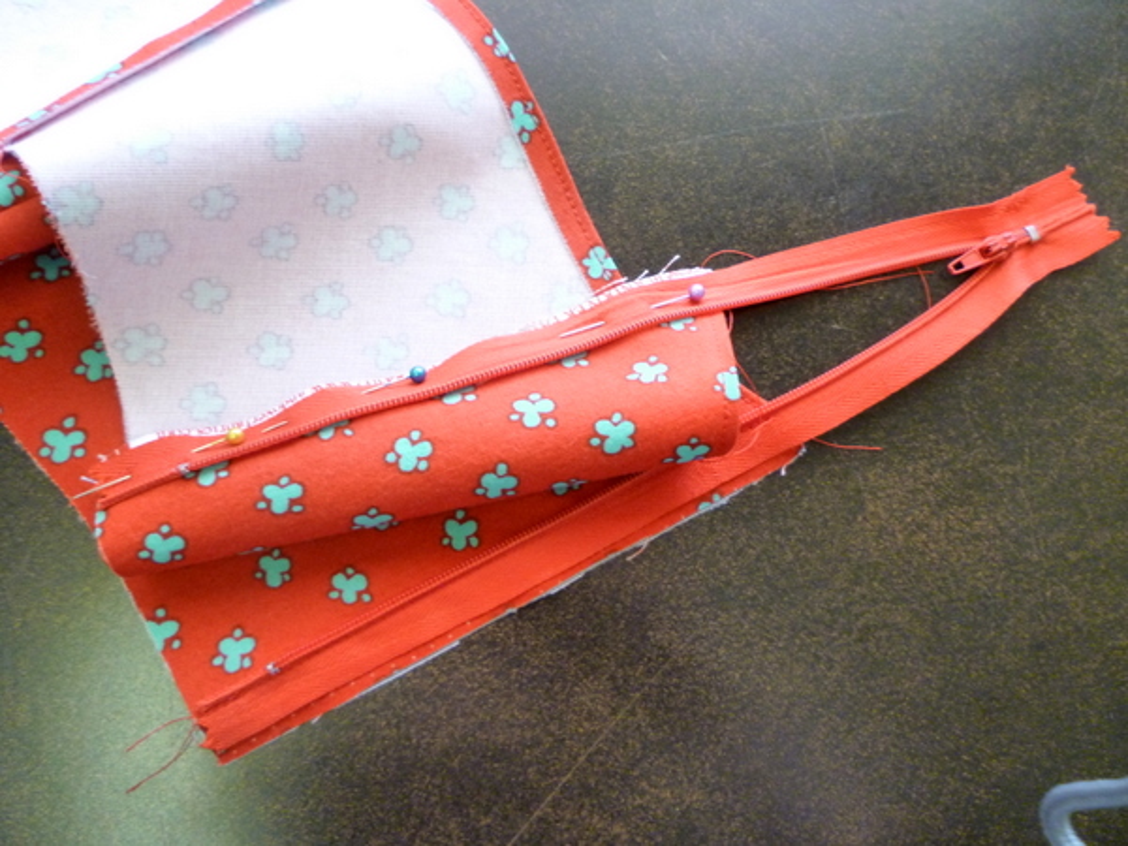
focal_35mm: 29
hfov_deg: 61.7
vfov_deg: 48.2
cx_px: 564
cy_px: 423
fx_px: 945
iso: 400
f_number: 3.3
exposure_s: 1/30
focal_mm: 5.2
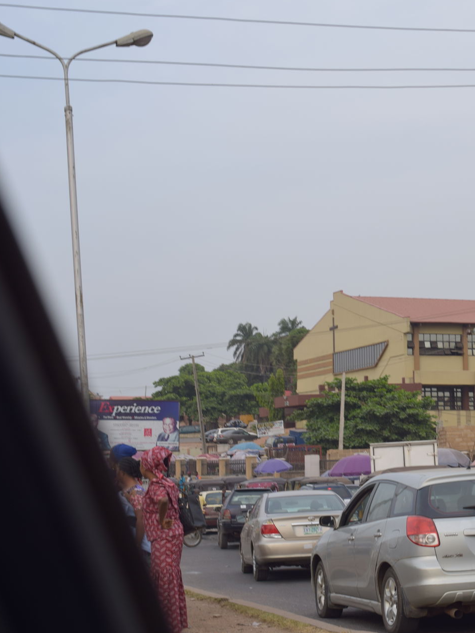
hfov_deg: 18.8
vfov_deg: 25.4
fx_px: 1404
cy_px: 319
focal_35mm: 77
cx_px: 451
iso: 100
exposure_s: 1/250
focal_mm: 35
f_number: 5
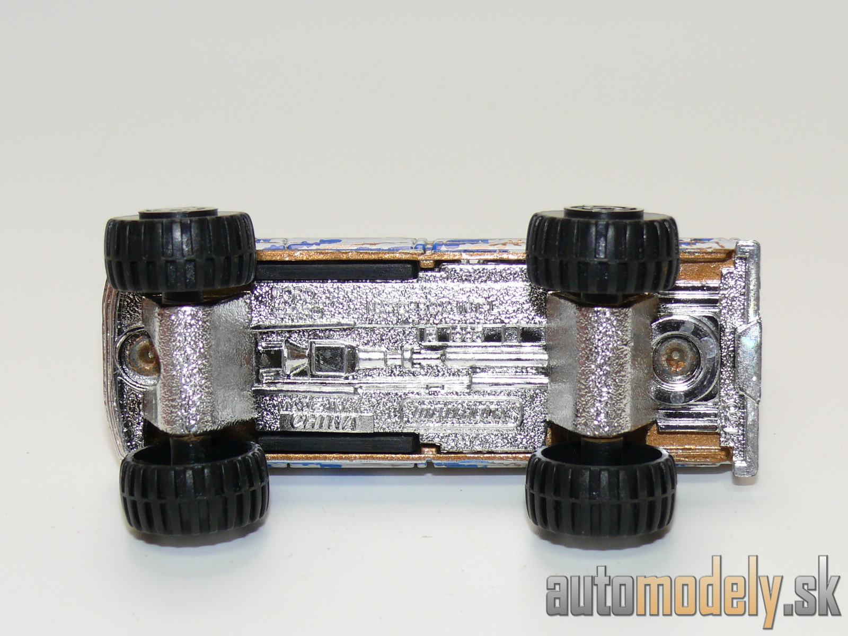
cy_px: 318
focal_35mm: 93
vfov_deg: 15.9
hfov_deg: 21.1
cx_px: 424
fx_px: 2278
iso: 100
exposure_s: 1/30
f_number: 4
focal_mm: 12.7
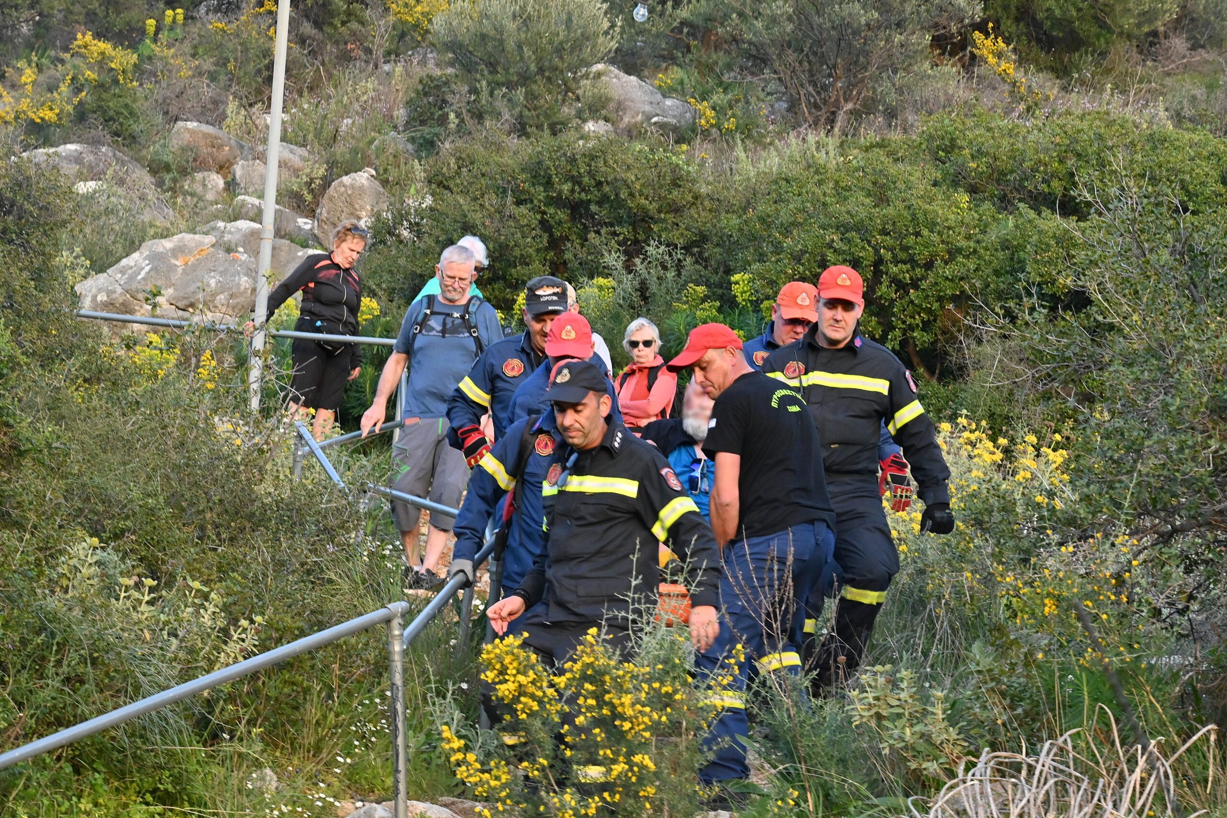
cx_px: 614
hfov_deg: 16.9
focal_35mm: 122
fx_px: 4141
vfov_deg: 11.3
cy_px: 409
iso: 1250
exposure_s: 1/250
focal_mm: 81
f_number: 10
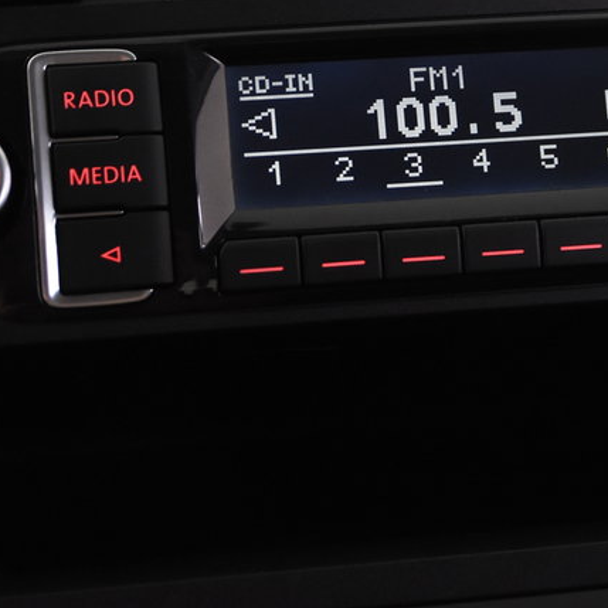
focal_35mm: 152
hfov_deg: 11.4
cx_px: 524
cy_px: 125
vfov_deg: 11.5
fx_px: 3020
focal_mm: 40
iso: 2000
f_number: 3.5
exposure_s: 1/60
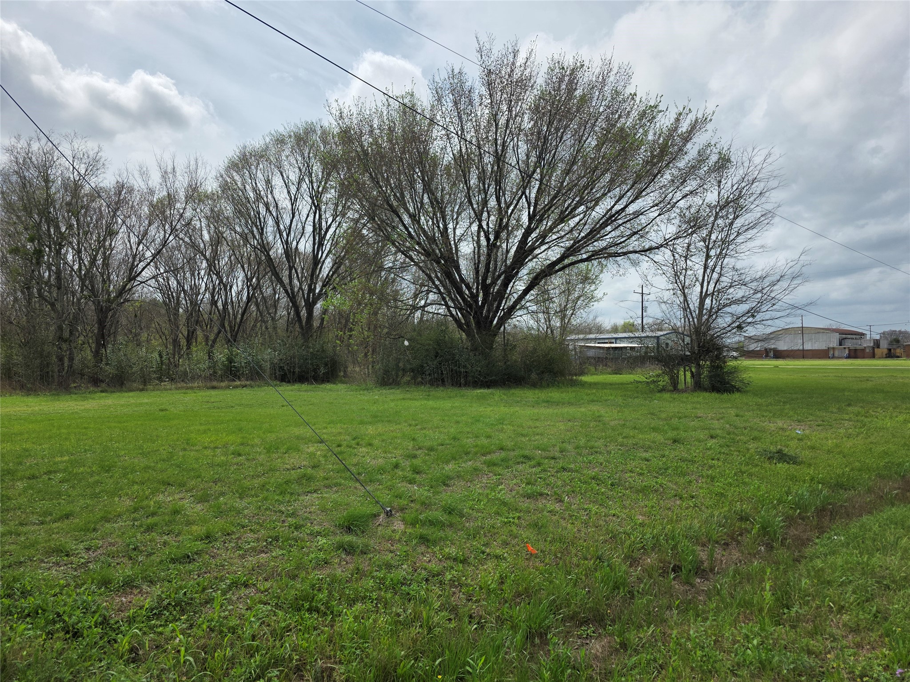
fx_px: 605
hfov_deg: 73.9
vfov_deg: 58.9
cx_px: 455
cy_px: 341
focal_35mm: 23
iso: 80
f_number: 1.7
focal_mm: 6.3
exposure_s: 1/7944
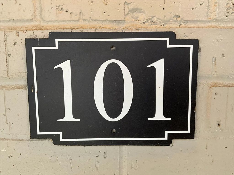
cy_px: 88
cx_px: 117
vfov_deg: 48.2
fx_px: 196
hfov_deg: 61.7
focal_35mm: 29
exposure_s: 1/110
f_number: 1.8
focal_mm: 3
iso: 64
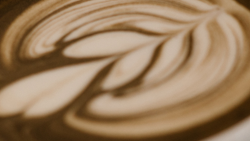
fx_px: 1266
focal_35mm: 191
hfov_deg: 11.3
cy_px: 107
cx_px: 159
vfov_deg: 6.3
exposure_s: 1/125
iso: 250
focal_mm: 50
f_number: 3.2
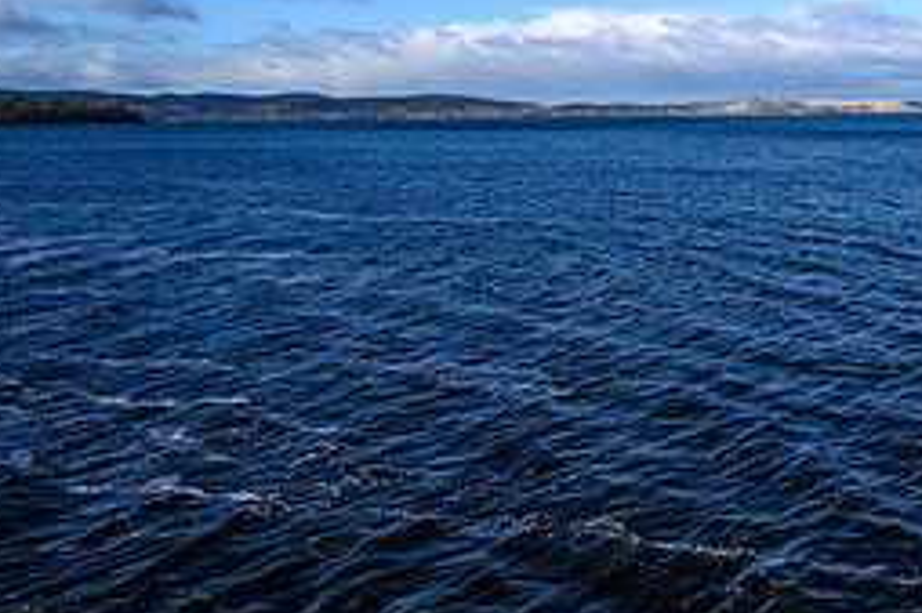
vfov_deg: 37.3
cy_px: 20
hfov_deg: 48.9
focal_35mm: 32
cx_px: 907
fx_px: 819
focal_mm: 14
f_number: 4
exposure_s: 1/1000
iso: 64
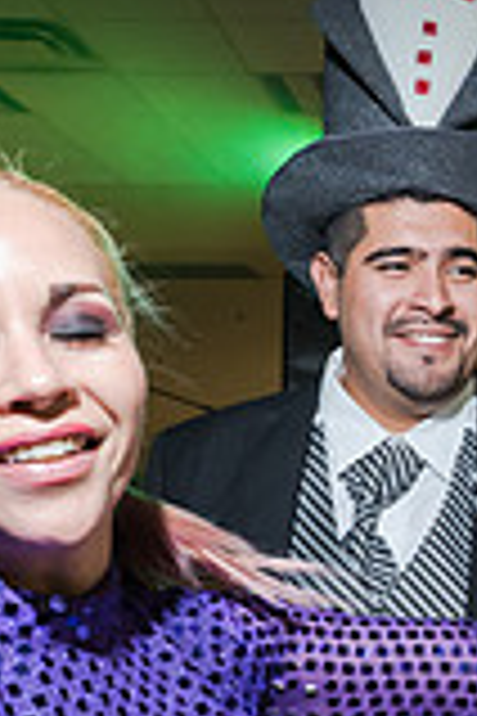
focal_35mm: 62
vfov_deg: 31.7
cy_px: 556
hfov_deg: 20.7
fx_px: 1232
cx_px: 544
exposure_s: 1/100
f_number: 3.5
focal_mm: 17
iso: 1600
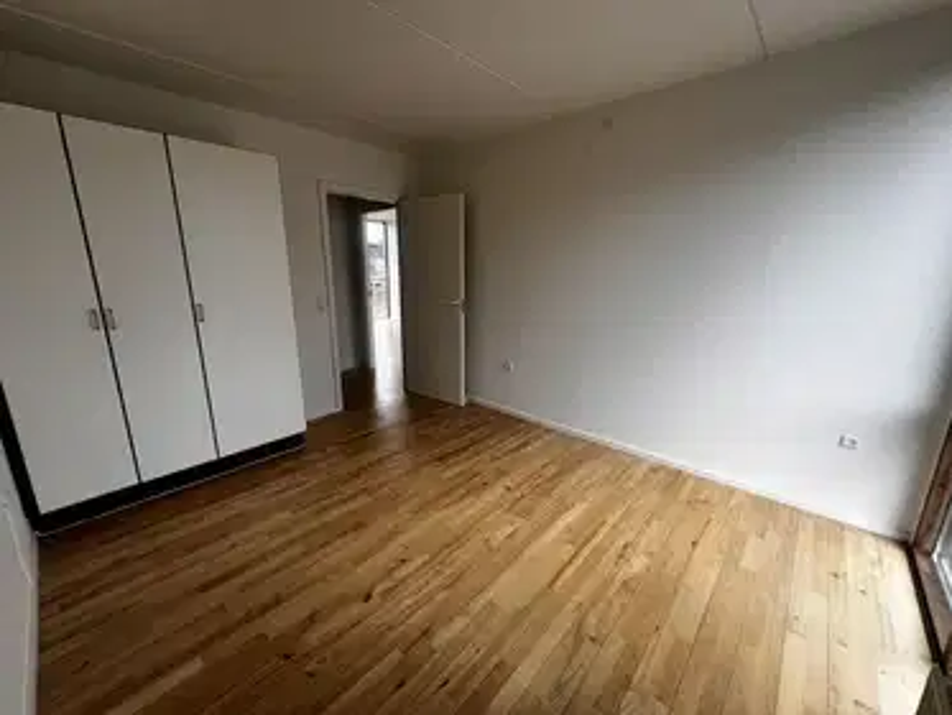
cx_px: 476
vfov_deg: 89.9
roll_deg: -0.1
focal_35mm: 13
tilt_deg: -13.3
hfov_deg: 106.2
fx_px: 358
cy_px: 358
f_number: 1.8
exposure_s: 1/120
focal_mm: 1.57
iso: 32
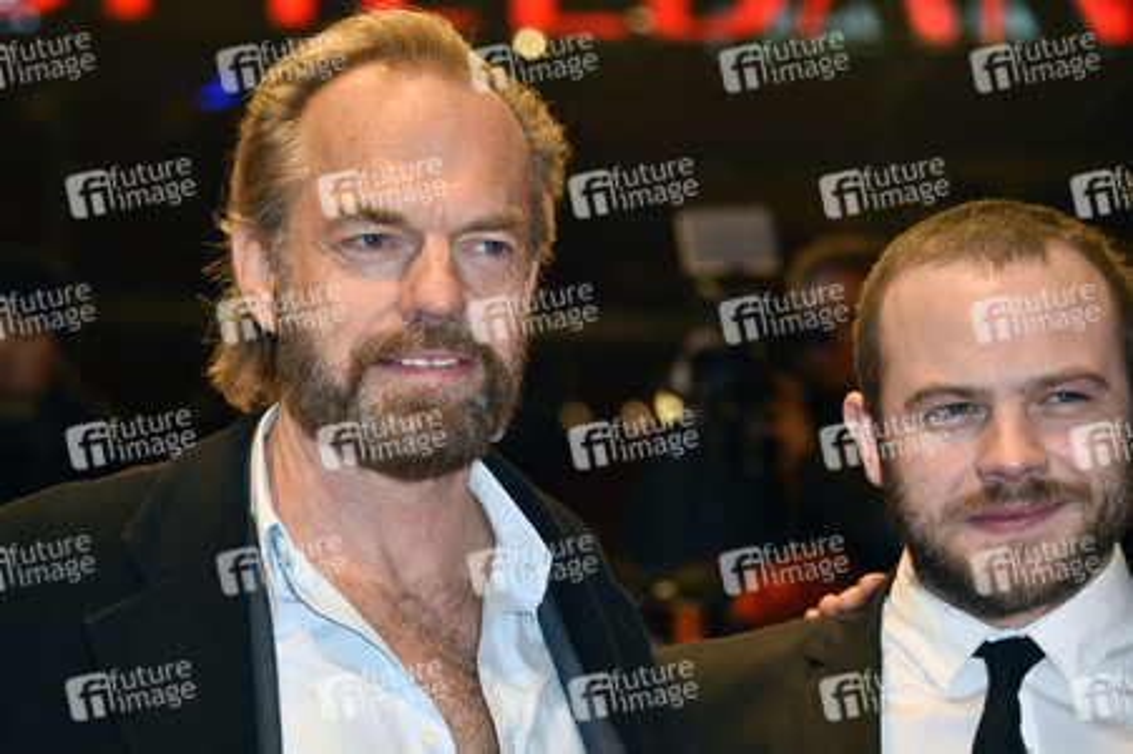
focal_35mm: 122
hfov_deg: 16.8
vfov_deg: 11.2
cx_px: 566
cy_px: 377
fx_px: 3837
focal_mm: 122
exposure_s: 1/125
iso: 640
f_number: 5.6
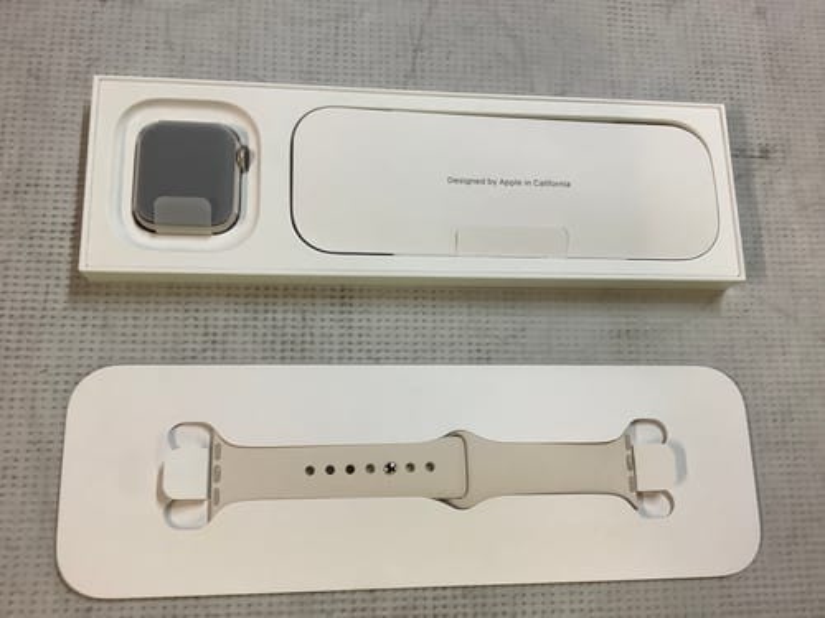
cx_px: 412
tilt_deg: -76.0
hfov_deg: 58.4
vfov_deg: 45.4
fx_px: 739
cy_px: 309
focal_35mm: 31
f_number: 2.4
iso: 100
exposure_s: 1/50
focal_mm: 3.3
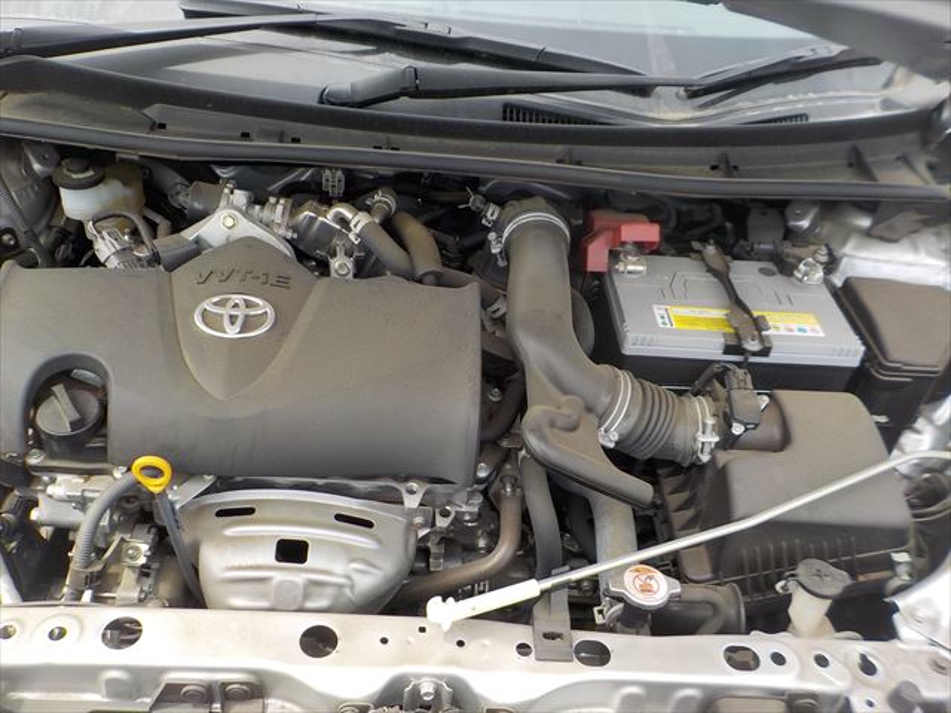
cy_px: 356
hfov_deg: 60.0
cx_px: 476
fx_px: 824
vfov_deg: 46.8
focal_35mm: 30
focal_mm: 4.1
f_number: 3.3
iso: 125
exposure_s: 1/320
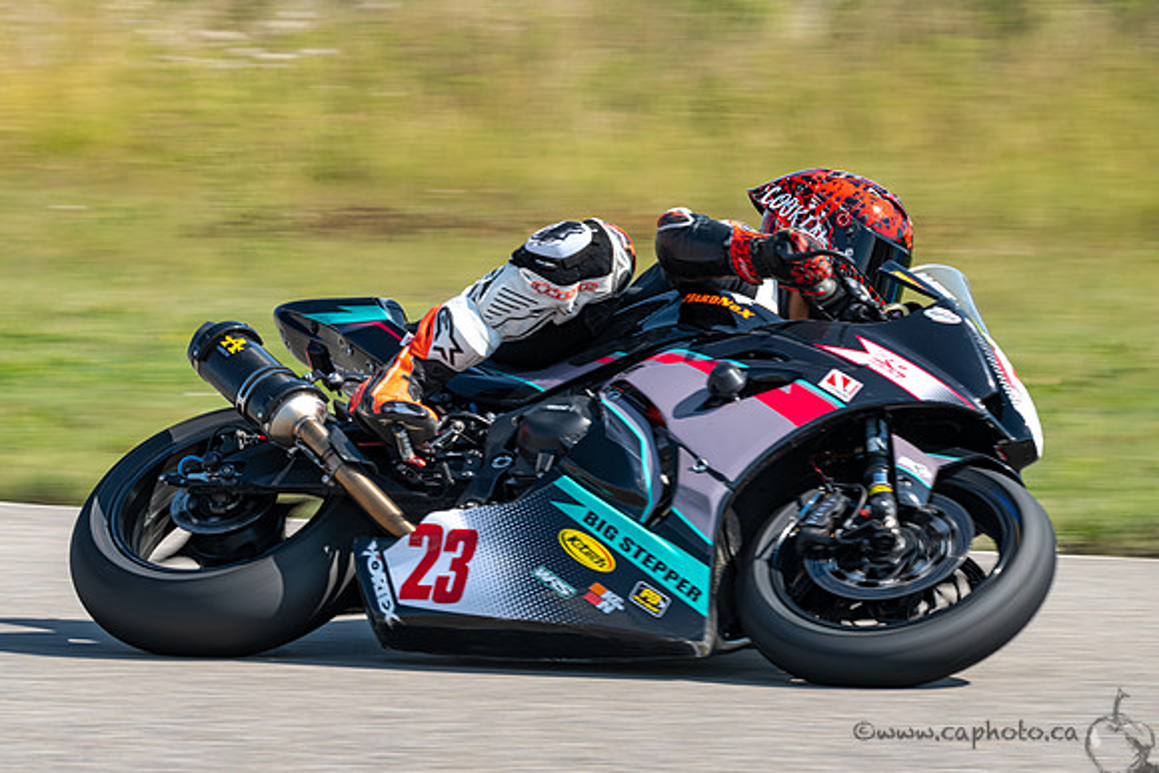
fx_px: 8095
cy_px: 346
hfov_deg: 8.2
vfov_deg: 5.5
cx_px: 465
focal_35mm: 251
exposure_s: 1/200
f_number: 16
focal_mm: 210
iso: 250
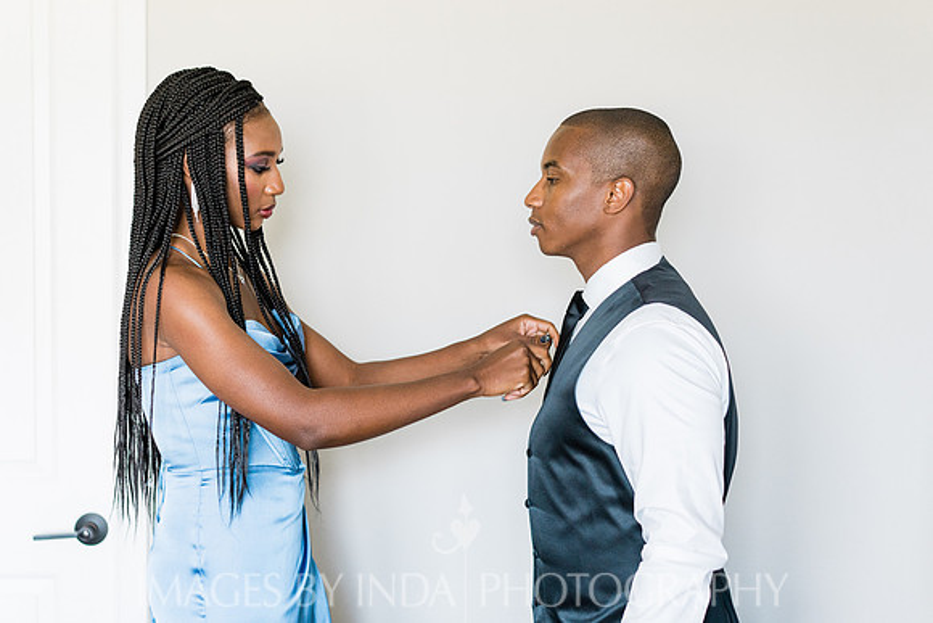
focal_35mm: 55
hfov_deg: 36.2
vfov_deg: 24.6
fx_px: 1426
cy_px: 312
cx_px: 466
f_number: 2.8
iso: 800
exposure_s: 1/125
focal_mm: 55
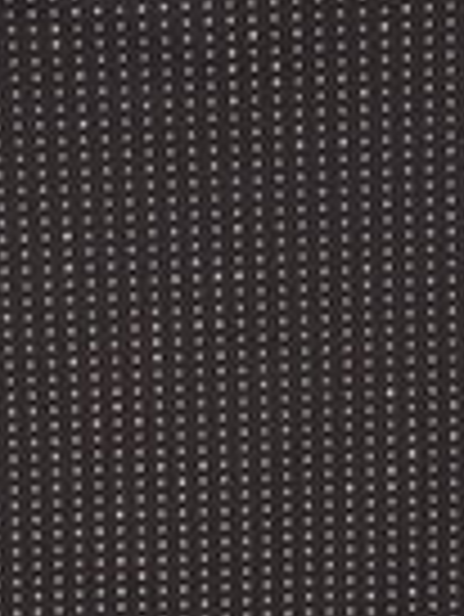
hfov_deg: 8.0
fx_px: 3337
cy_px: 214
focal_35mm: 187
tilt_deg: -11.8
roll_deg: +0.8
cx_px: 261
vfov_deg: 10.6
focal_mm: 6.76
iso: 250
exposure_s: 1/50
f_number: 1.78
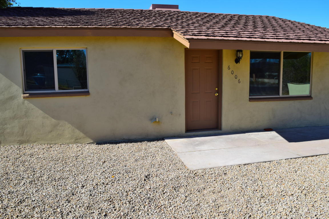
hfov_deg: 67.4
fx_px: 247
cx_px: 164
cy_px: 110
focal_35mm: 27
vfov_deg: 47.9
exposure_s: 1/250
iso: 100
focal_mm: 18
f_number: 8
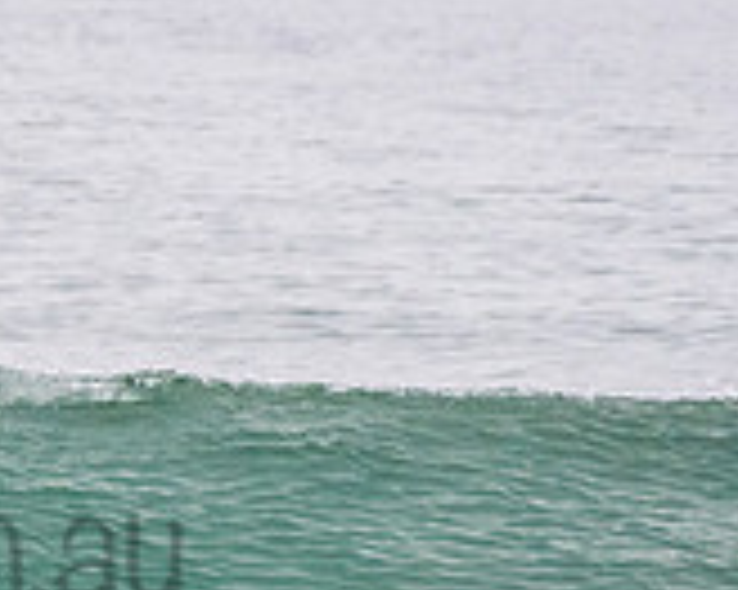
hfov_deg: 0.9
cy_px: 490
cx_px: -588
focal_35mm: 2042
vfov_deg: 0.8
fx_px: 44575
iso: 800
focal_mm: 500
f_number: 5.6
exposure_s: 1/1000
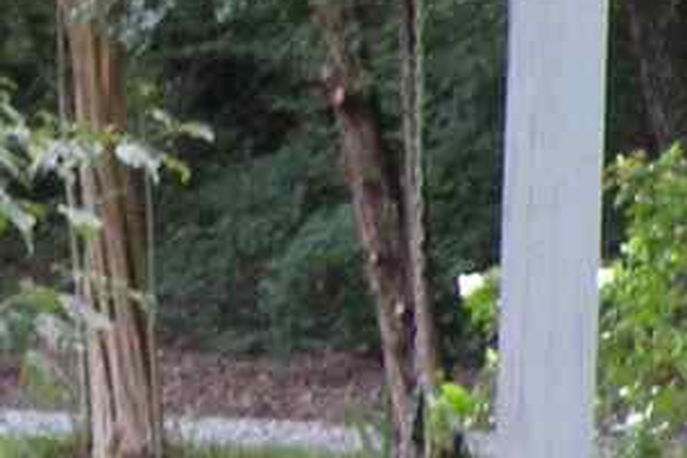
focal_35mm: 394
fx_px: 7518
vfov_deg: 3.5
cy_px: 95
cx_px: -91
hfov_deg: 5.2
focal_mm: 9.8
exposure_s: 1/61.8
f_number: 3.5
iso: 201
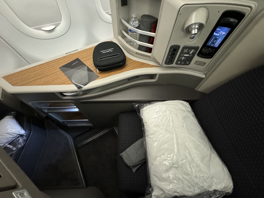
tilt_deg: -57.4
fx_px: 107
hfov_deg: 102.1
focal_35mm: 14
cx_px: 132
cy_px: 99
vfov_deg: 85.7
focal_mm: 2.22
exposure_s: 1/57
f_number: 2.2
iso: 1000
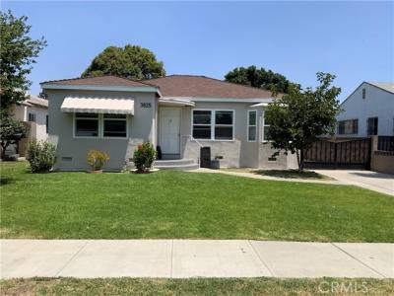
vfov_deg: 48.2
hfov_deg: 61.7
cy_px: 148
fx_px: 330
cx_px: 197
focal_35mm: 29
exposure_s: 1/2667
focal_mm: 3
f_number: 1.8
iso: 20
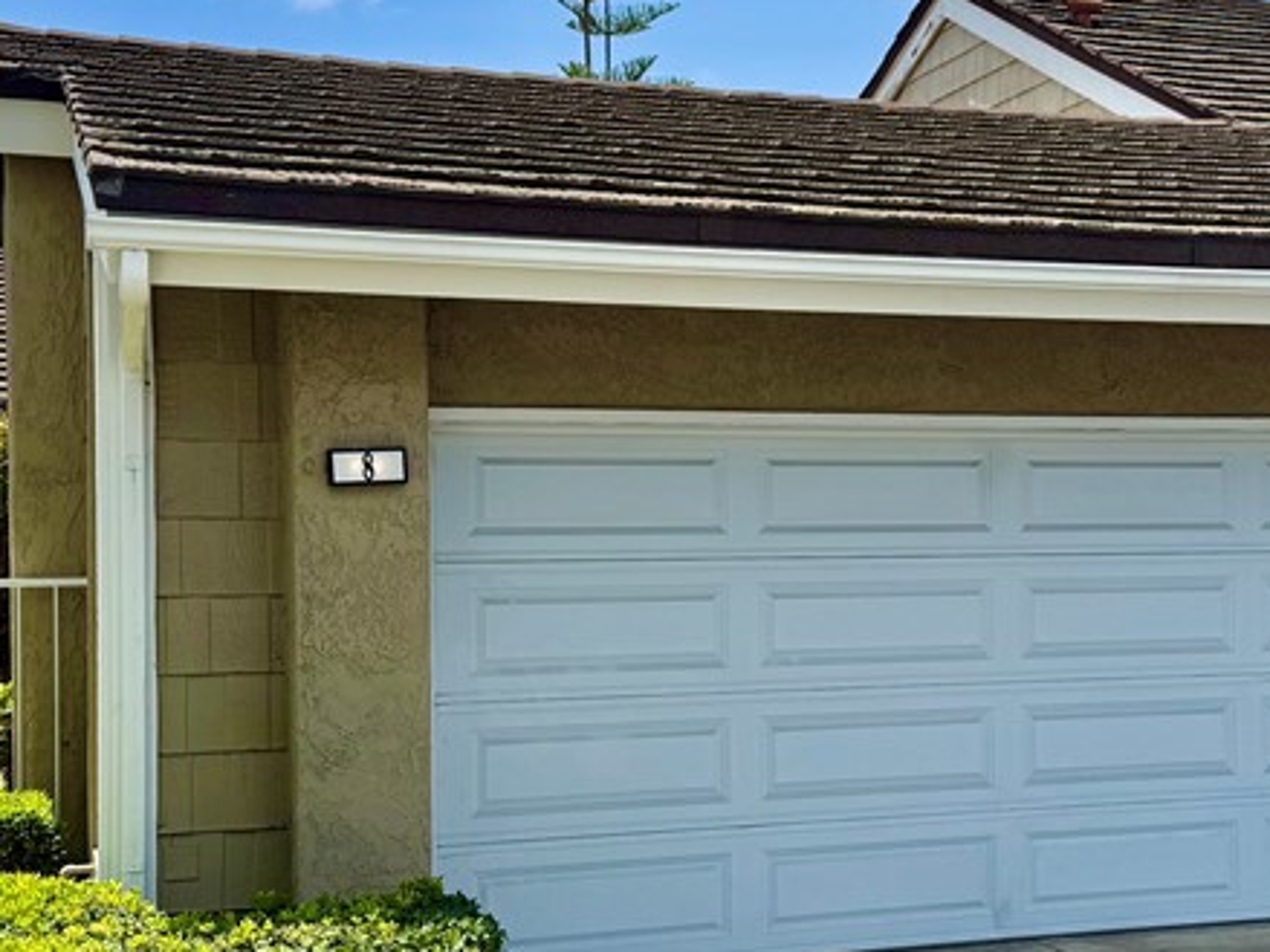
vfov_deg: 26.1
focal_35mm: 56
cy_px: 541
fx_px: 2054
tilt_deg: +2.1
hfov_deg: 34.2
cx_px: 801
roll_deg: +1.3
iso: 80
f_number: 1.78
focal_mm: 6.76
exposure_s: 1/4950
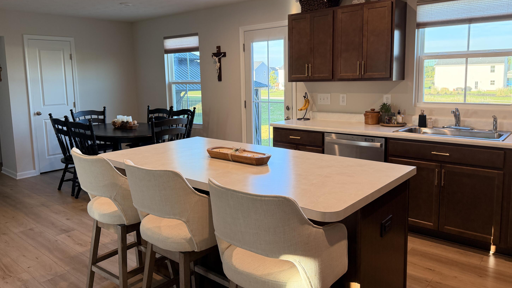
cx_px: 256
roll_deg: +1.0
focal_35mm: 27
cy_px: 121
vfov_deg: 42.8
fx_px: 367
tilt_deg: -7.2
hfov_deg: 69.9
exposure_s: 1/181
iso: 200
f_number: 1.78
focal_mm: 6.76
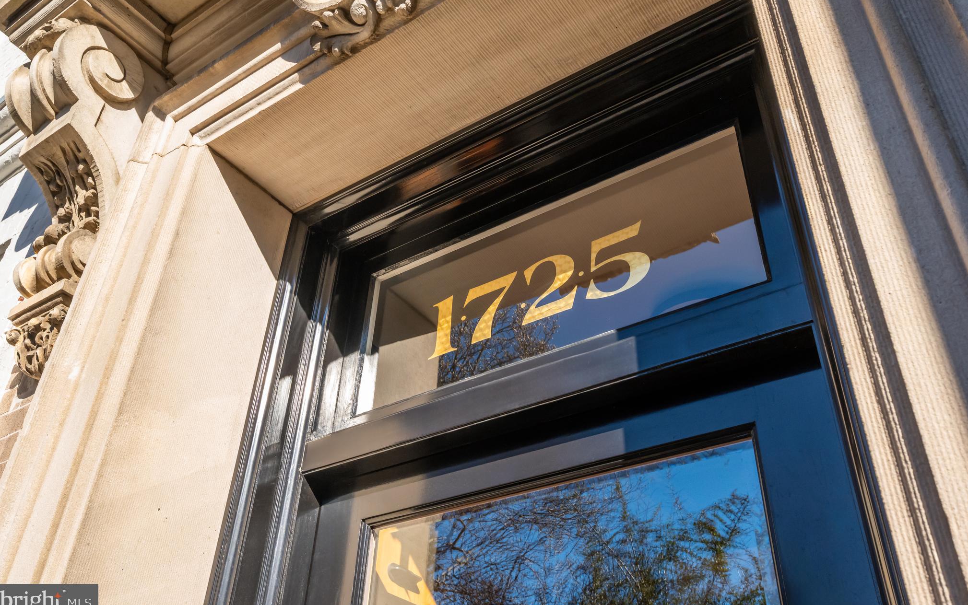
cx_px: 484
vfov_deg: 40.6
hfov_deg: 61.2
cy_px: 292
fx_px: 818
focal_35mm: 31
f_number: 13
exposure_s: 1/500
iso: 800
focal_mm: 30
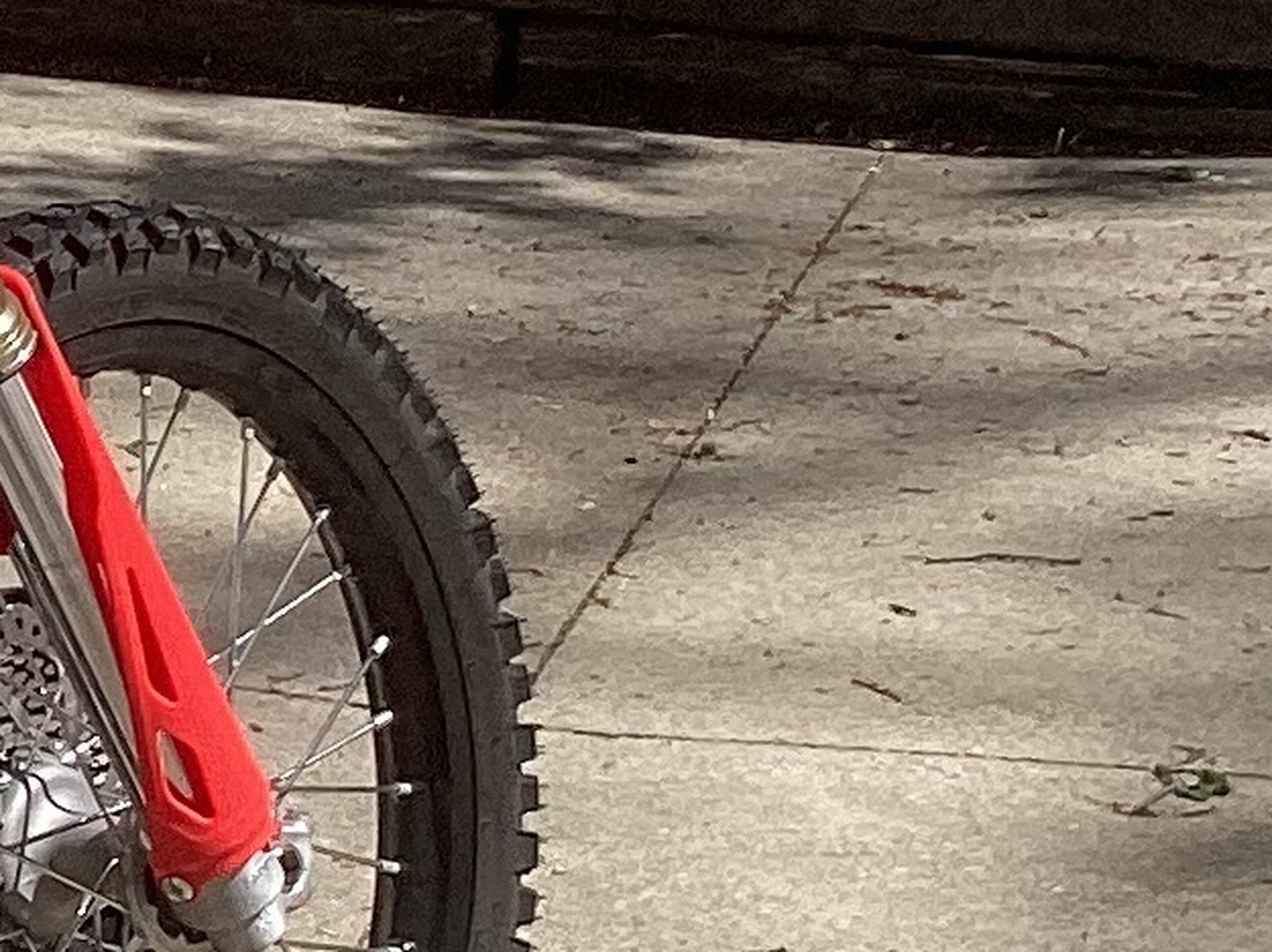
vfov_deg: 9.2
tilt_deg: -16.0
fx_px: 5949
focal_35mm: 162
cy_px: 561
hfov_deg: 11.1
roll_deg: +0.9
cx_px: -1250
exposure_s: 1/1217
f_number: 2.4
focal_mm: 3.3
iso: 25
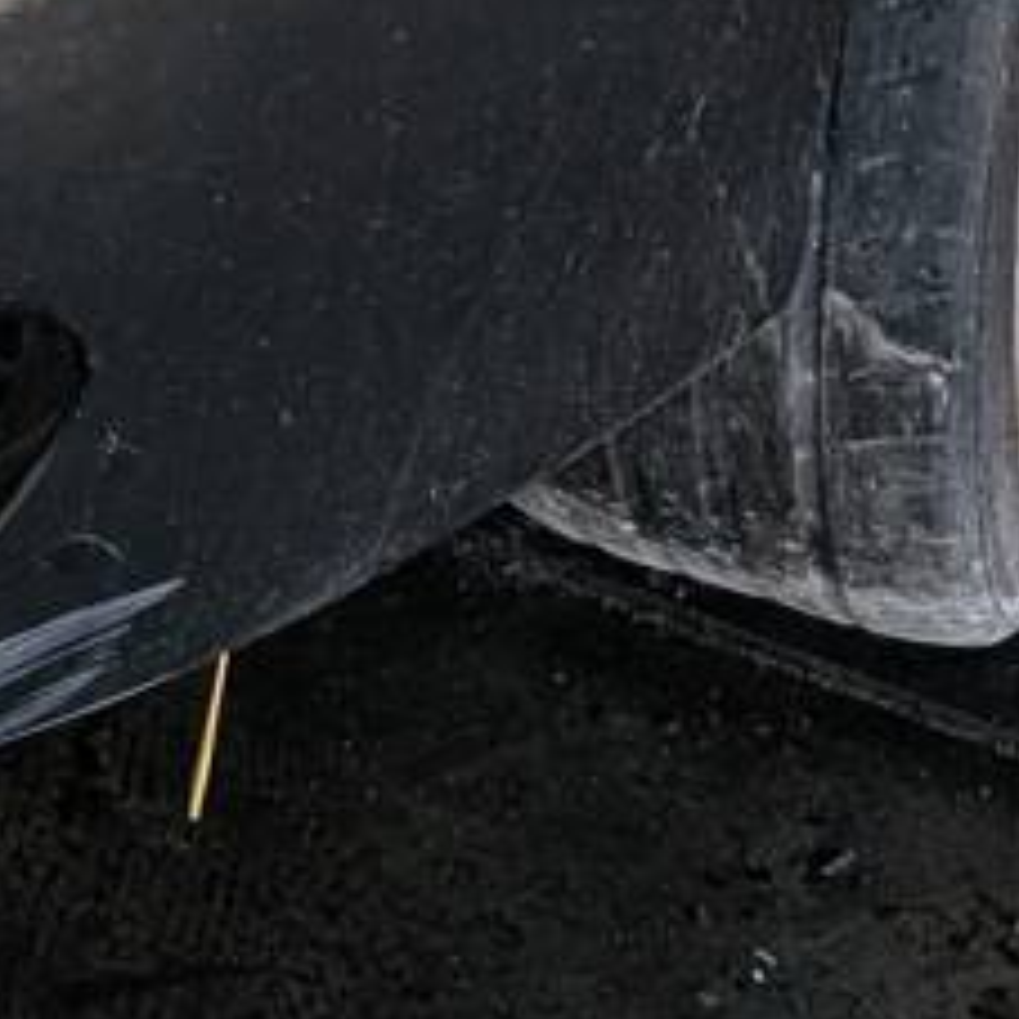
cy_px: -1073
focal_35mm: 134
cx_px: -350
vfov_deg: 11.6
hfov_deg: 12.6
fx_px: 4463
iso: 34
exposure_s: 1/913
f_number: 1.85
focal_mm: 6.81
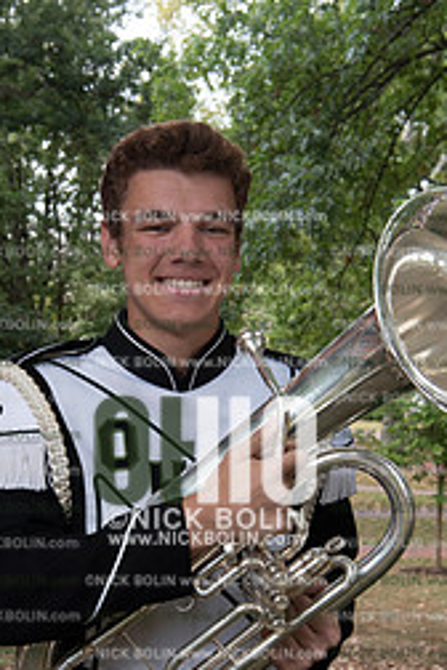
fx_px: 1397
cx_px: 205
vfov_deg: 26.8
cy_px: 471
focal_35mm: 75
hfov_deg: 18.2
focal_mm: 42
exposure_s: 1/100
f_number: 8
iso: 500
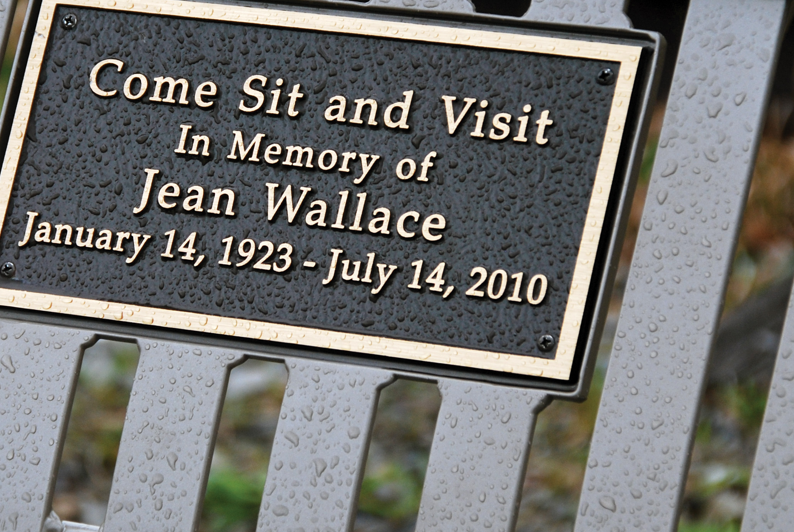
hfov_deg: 7.5
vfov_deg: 5.0
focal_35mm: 276
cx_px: 284
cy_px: 243
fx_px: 6095
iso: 200
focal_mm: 98
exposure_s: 1/160
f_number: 5.6
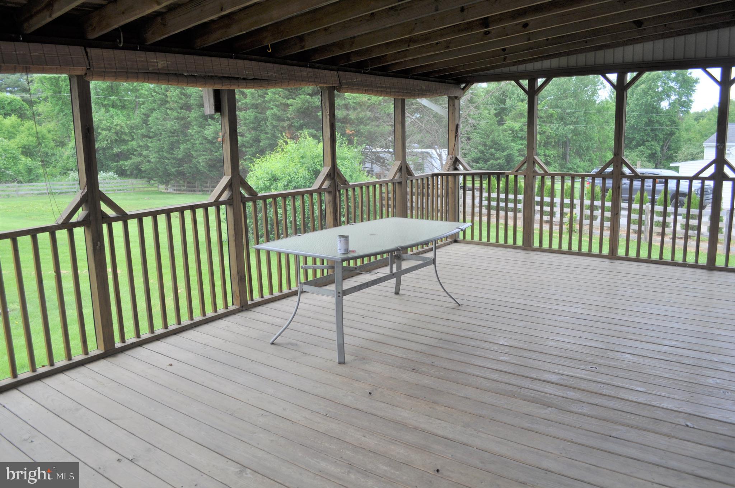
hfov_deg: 67.4
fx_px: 551
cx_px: 368
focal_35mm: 27
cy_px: 244
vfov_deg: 47.8
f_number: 5.6
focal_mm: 18
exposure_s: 1/125
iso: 200
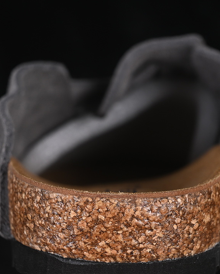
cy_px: 137
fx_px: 862
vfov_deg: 18.1
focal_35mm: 106
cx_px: 120
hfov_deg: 14.5
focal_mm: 50
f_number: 7.1
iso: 160
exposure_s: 1/80
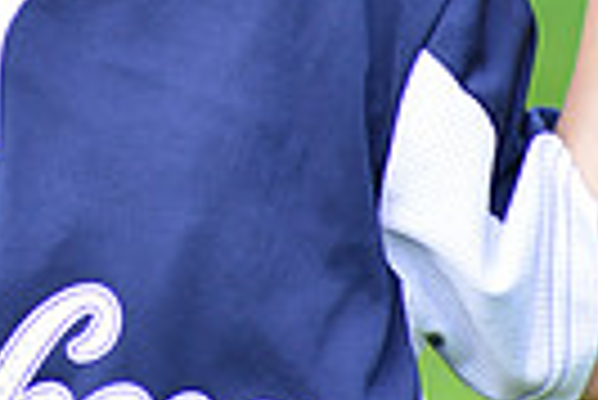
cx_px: 49
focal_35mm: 807
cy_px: -218
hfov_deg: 2.6
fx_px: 13420
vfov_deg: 1.7
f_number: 5.6
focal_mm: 185
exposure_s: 1/200
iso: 320
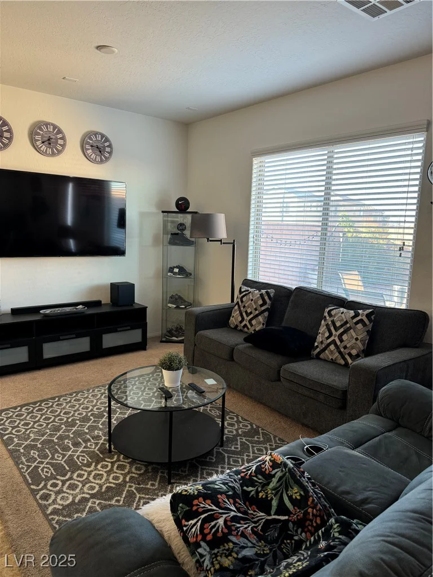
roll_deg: -1.6
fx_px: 400
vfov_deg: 71.6
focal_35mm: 24
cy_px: 288
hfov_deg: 56.8
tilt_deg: -8.8
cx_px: 216
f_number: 1.78
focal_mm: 6.76
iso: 160
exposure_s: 1/60
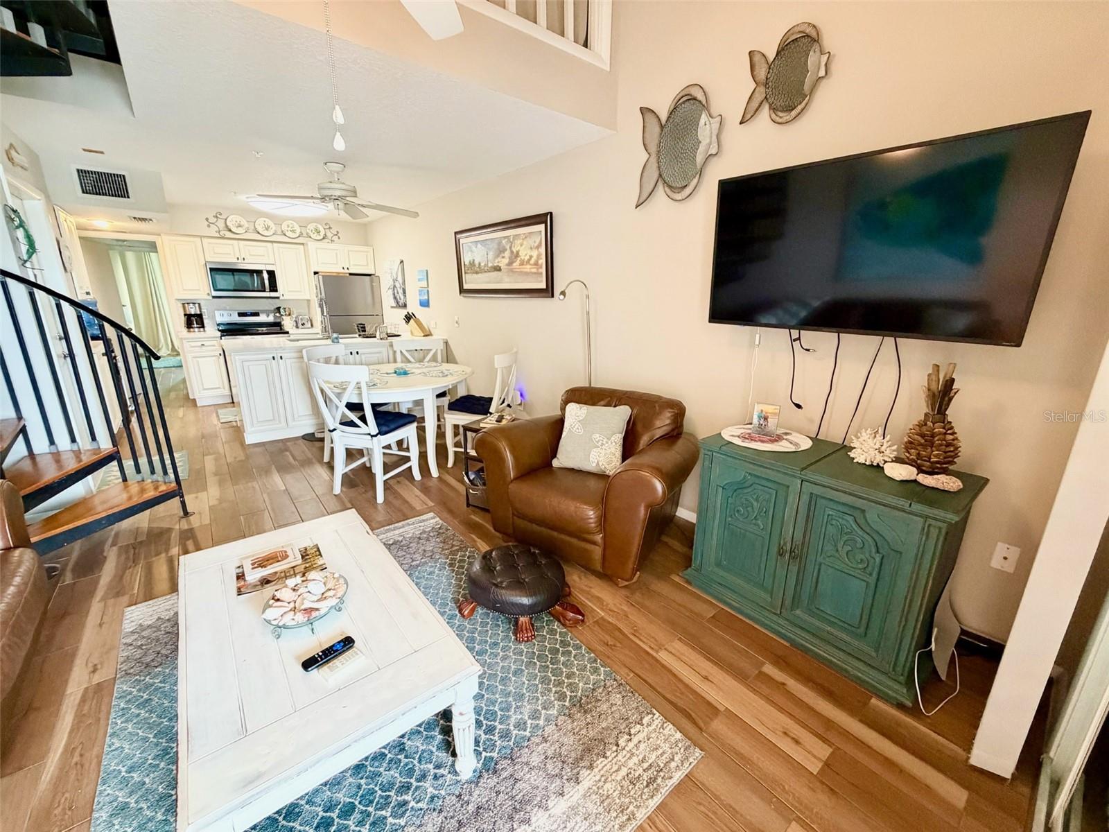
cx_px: 554
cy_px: 416
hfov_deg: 102.1
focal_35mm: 14
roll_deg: -0.5
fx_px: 449
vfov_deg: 85.7
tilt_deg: -16.3
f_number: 2.2
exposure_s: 1/60
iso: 400
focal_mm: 2.22
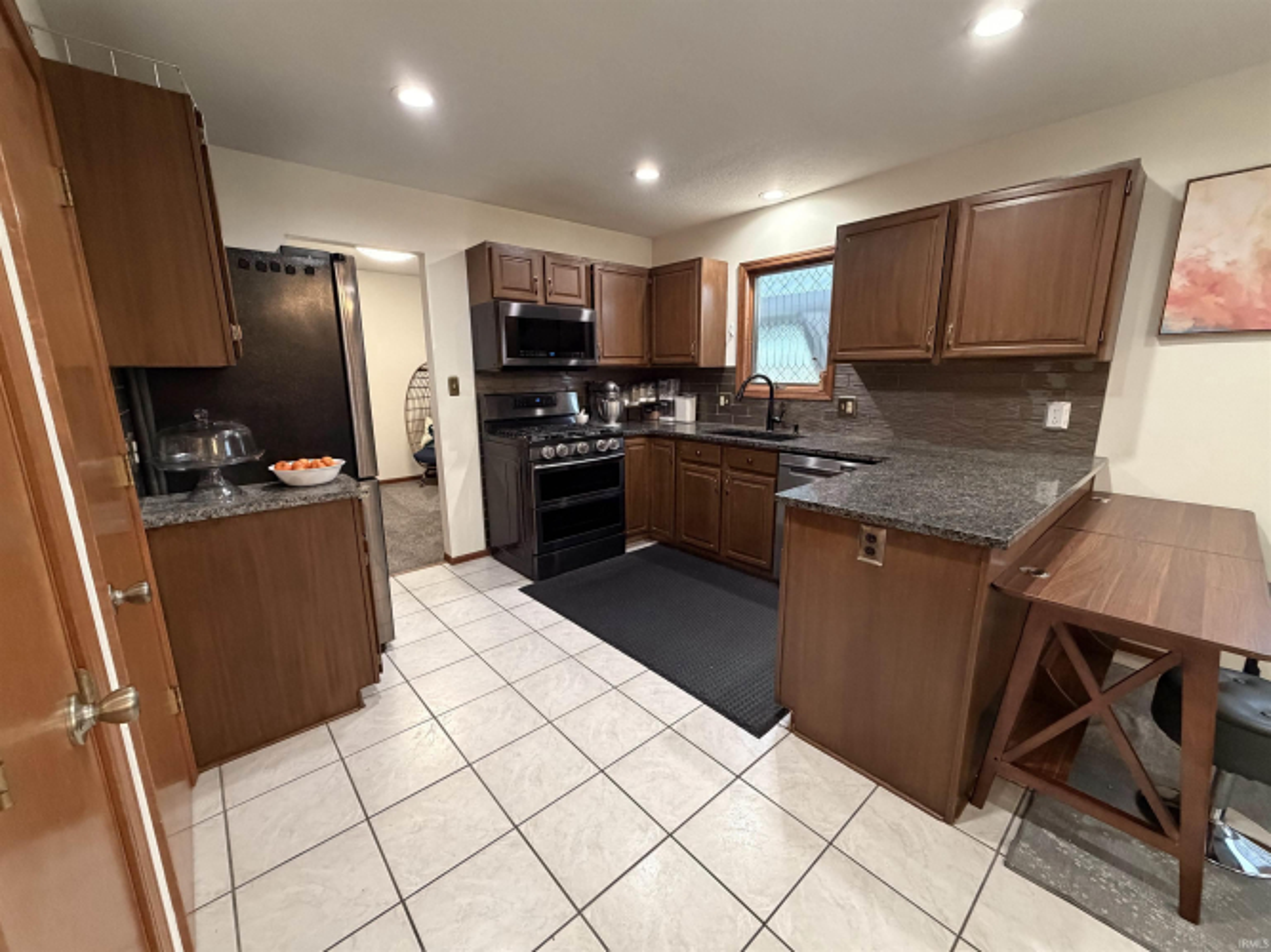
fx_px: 514
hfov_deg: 102.1
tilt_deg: -12.0
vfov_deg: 85.7
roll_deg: +0.9
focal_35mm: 14
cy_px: 476
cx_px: 636
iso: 500
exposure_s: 1/60
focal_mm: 2.22
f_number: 2.2
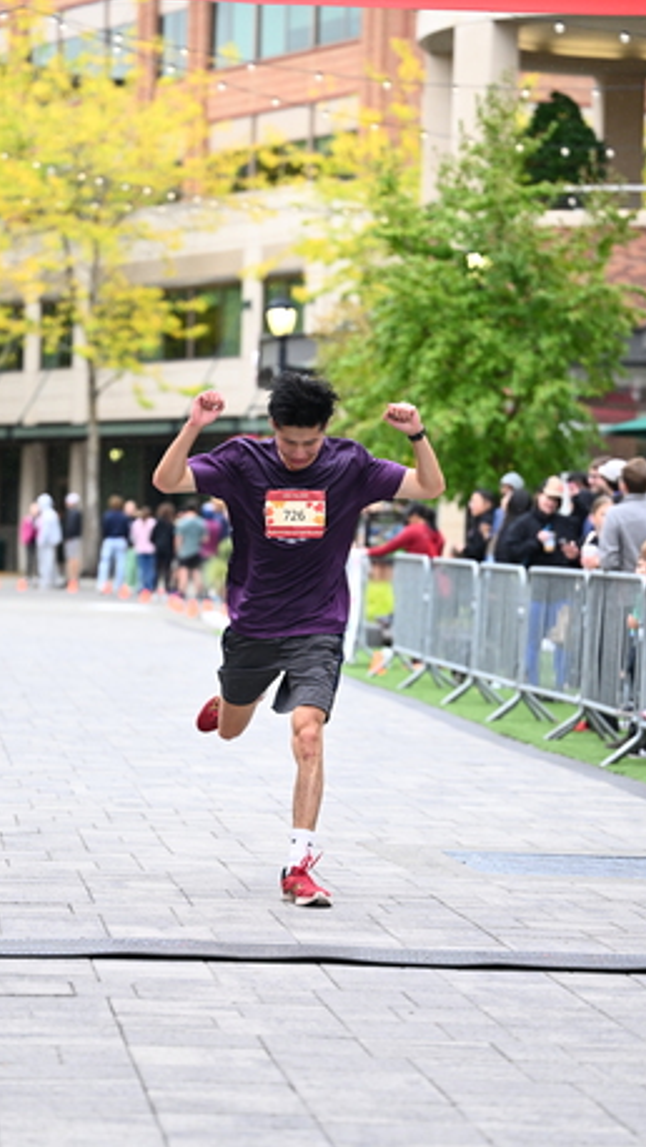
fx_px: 3559
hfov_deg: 10.4
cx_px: 282
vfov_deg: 18.3
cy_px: 619
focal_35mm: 117
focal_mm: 93
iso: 1250
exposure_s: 1/1600
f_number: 2.8
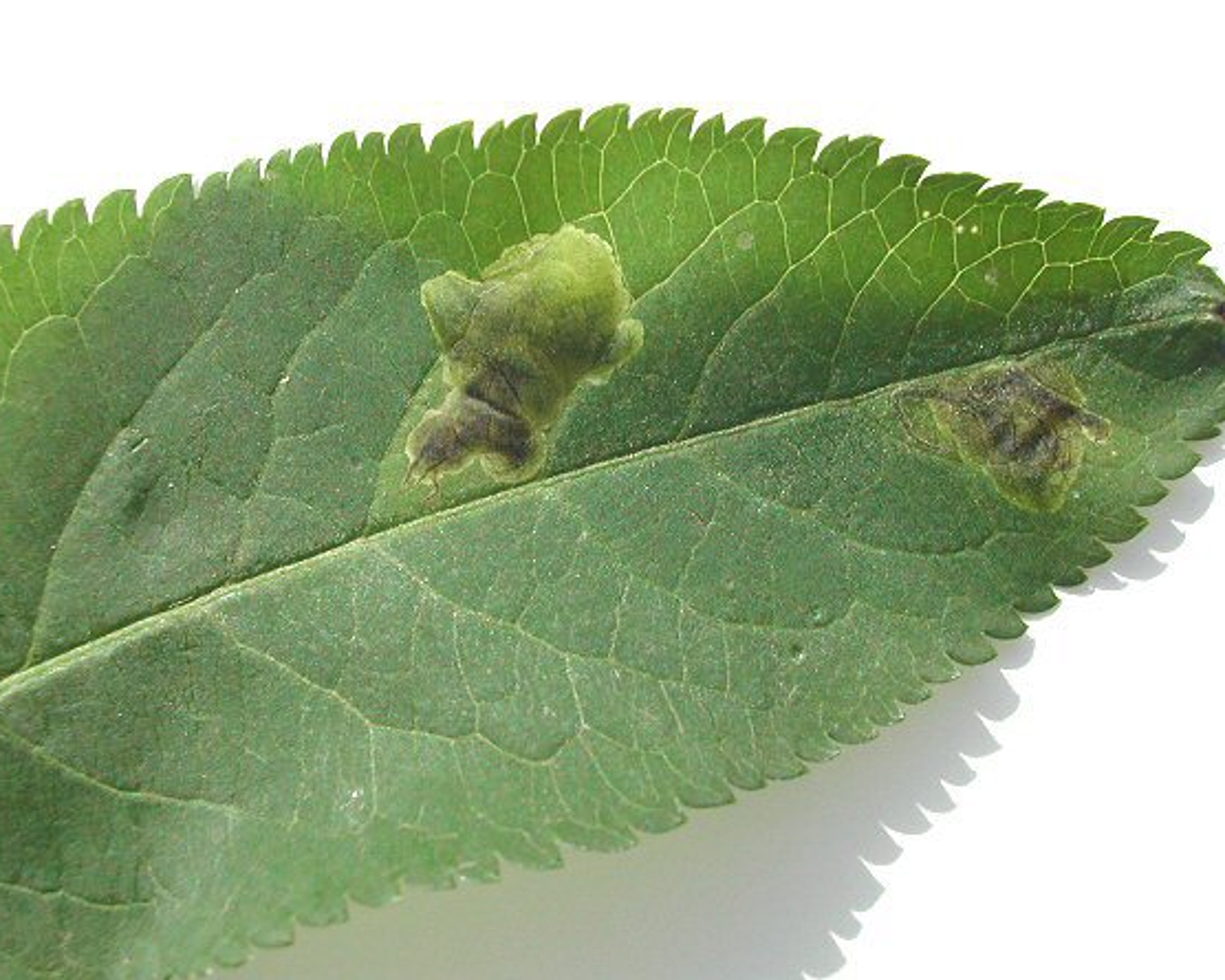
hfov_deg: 45.8
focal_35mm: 40
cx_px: 637
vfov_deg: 37.3
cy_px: 490
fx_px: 1450
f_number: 7.6
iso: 100
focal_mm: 8
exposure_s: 1/262
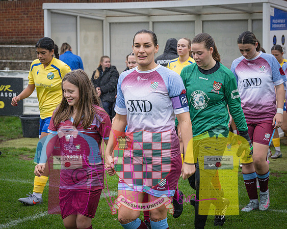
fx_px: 794
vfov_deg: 16.4
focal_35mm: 93
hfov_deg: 20.4
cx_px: 83
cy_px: 97
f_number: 5
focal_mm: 70
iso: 1250
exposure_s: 1/640
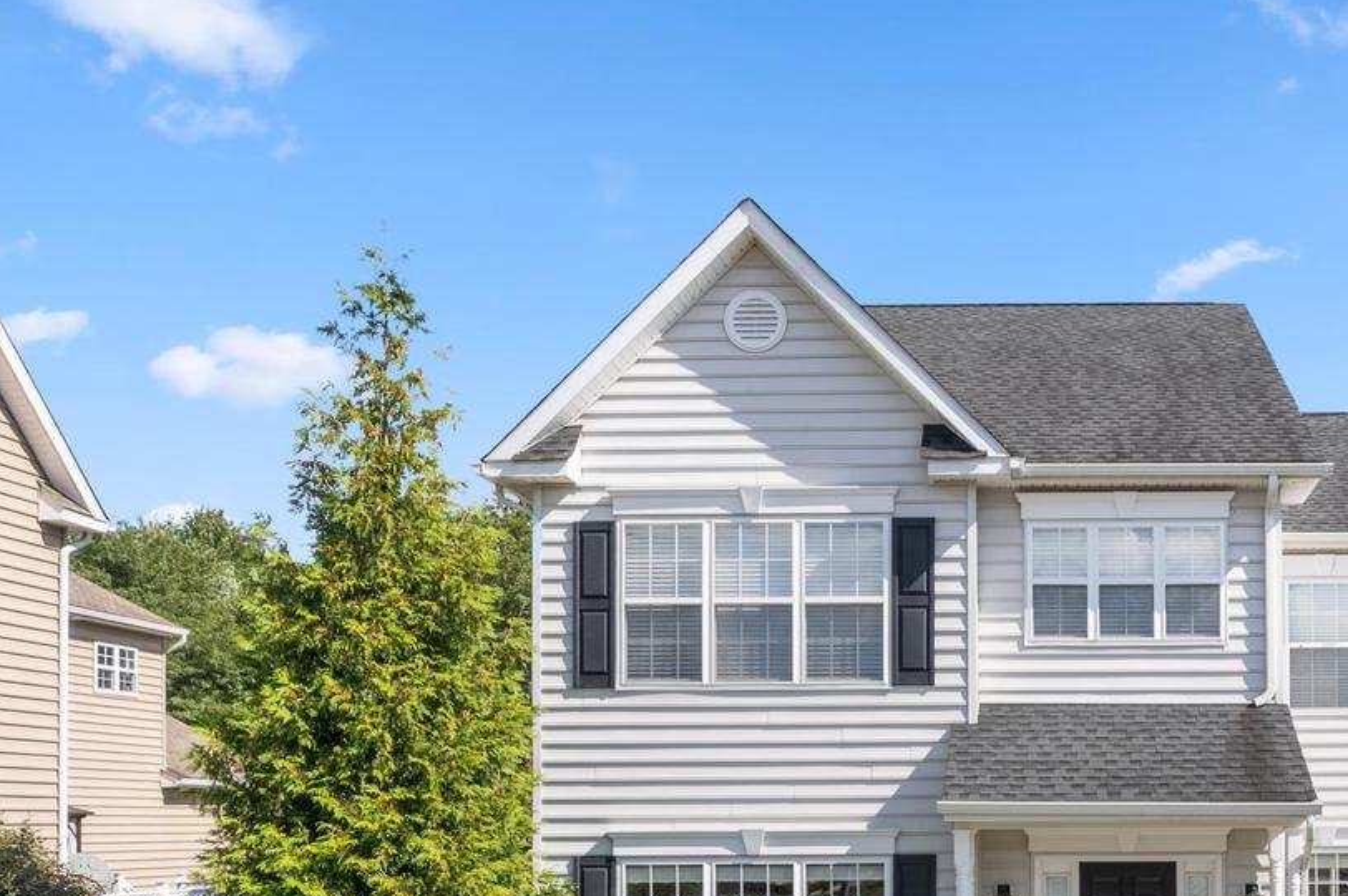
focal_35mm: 39
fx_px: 1459
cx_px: 1061
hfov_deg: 47.2
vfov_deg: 32.6
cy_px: 785
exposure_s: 1/320
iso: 100
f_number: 2.8
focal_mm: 8.38
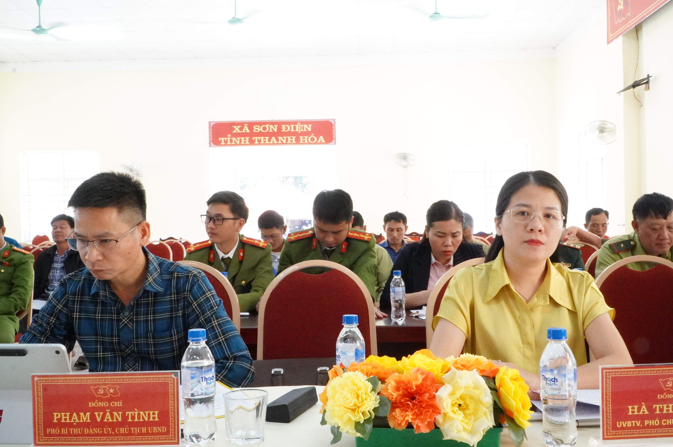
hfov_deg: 55.1
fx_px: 644
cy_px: 224
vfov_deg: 38.3
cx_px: 336
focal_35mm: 34
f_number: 20
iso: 10000
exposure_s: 1/50
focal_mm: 23
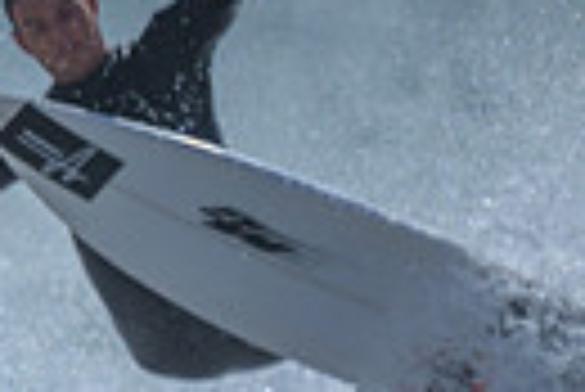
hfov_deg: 0.4
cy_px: 518
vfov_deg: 0.3
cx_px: -42
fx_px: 79534
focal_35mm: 4889
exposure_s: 1/2000
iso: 80
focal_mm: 800
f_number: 6.3
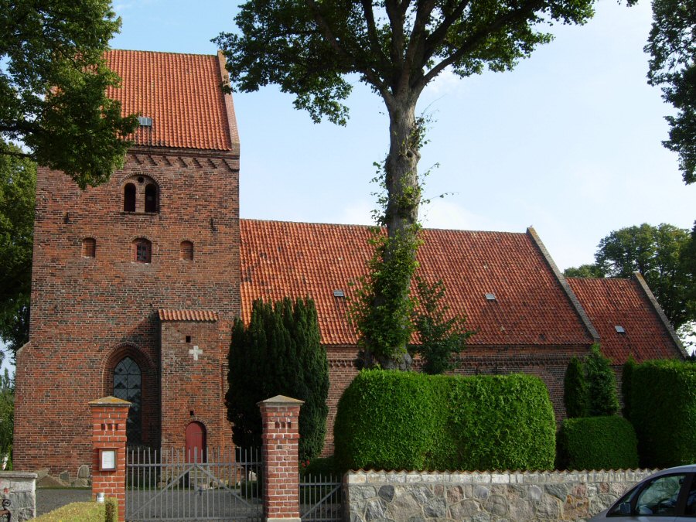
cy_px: 261
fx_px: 724
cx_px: 348
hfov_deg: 51.4
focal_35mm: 36
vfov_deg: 39.7
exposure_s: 1/222
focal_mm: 7.5
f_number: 4.8
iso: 50
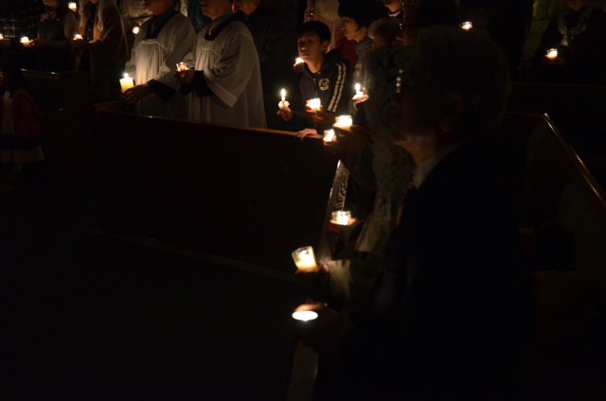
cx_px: 303
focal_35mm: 78
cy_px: 200
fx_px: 1310
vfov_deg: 17.4
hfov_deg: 26.0
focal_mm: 52
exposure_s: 1/10
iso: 1600
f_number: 4.8
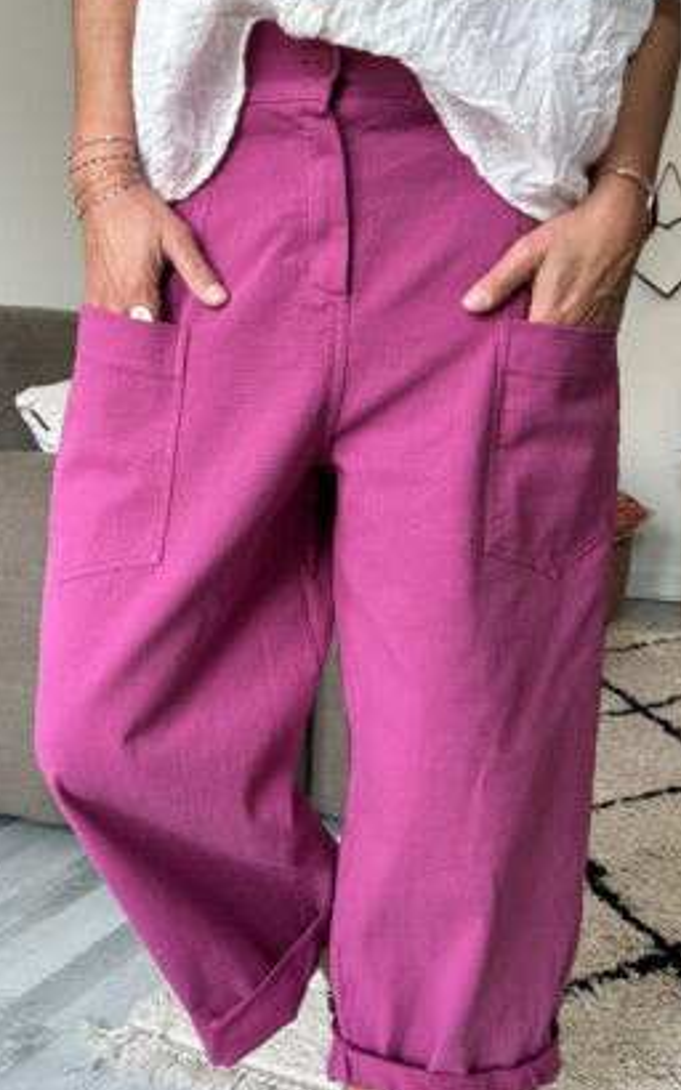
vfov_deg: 53.9
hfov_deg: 35.3
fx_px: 1070
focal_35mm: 36
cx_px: 356
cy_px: 494
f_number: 1.9
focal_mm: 2.69
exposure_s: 1/90
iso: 80
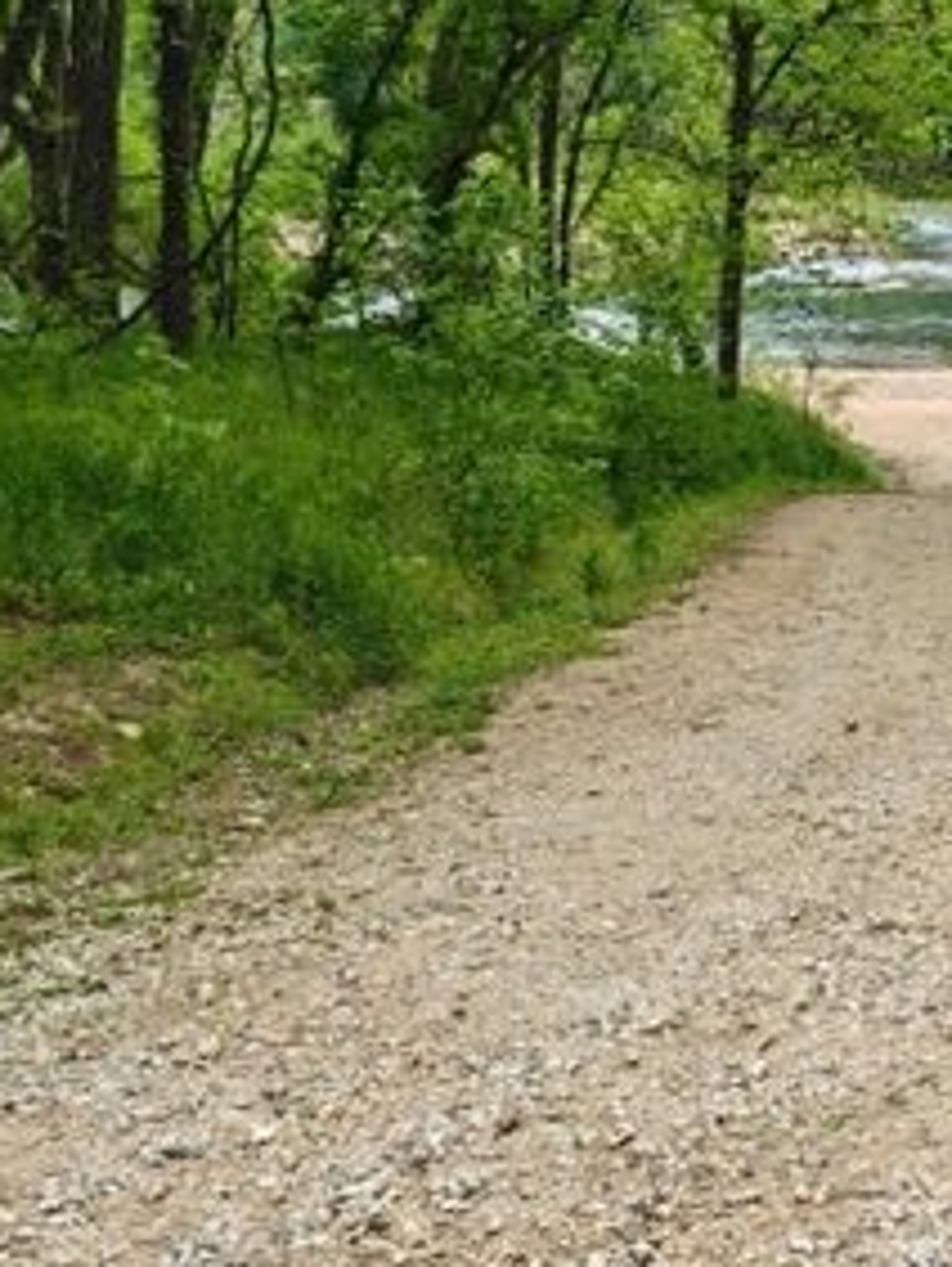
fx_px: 2490
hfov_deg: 21.3
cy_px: 332
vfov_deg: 28.2
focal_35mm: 68
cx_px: 799
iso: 80
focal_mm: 5.59
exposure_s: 1/395
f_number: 1.8
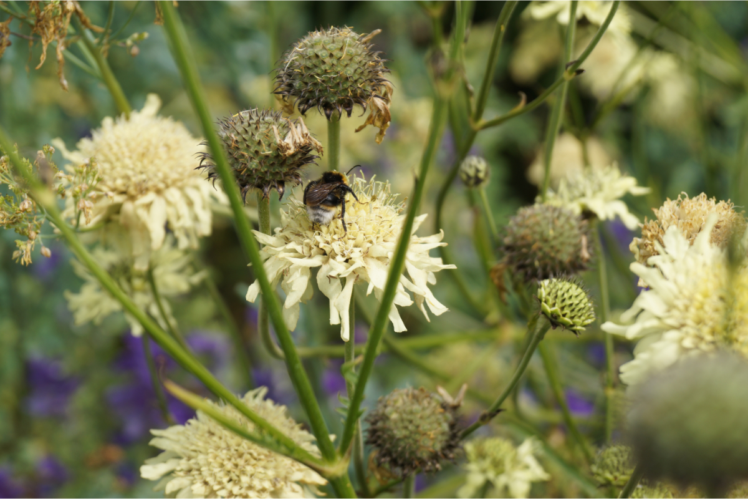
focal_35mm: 82
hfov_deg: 24.6
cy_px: 250
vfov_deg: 16.6
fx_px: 1714
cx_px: 374
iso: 100
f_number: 7.1
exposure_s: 1/250
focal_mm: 55
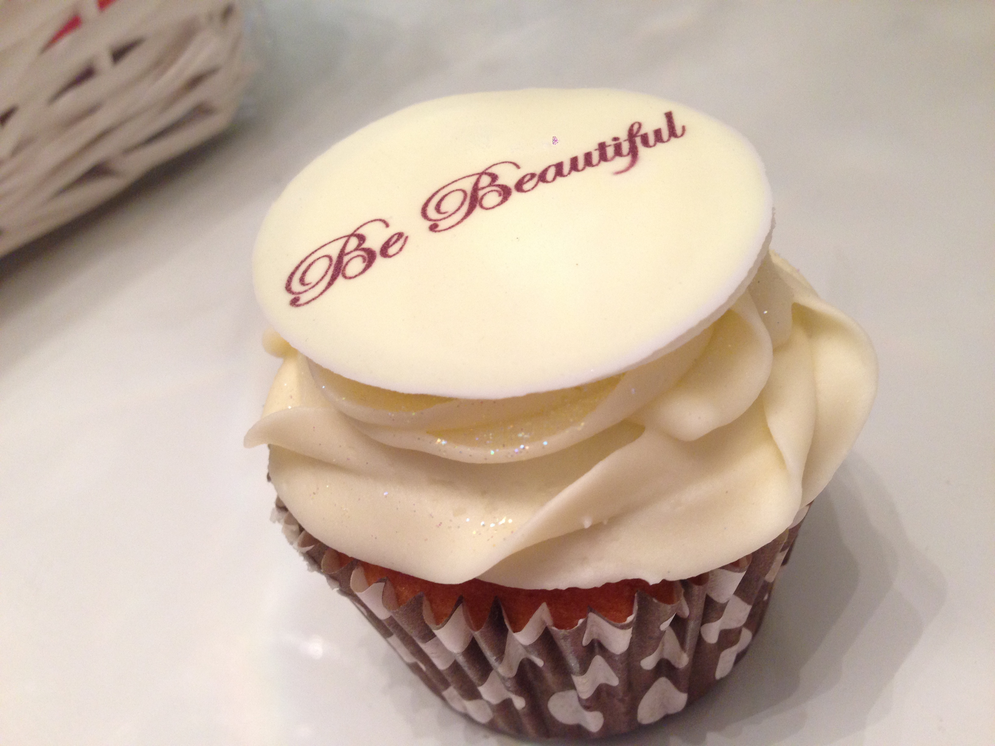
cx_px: 498
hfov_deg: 55.4
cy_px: 373
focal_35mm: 33
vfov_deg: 42.9
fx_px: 949
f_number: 2.4
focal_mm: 4.13
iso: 160
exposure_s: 1/20
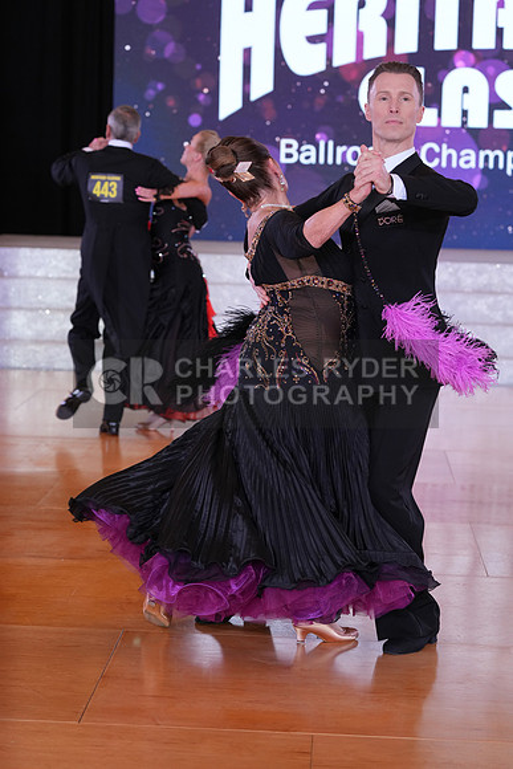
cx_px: 256
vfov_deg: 20.6
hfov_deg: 13.8
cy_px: 384
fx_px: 2115
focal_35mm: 99
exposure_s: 1/200
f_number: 4.5
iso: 1250
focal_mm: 99
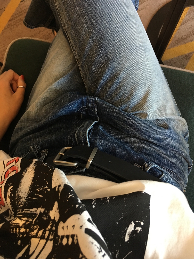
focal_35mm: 29
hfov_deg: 48.2
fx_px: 217
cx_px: 97
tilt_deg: -77.2
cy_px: 130
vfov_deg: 61.7
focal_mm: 4.15
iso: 125
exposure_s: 1/30
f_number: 2.2
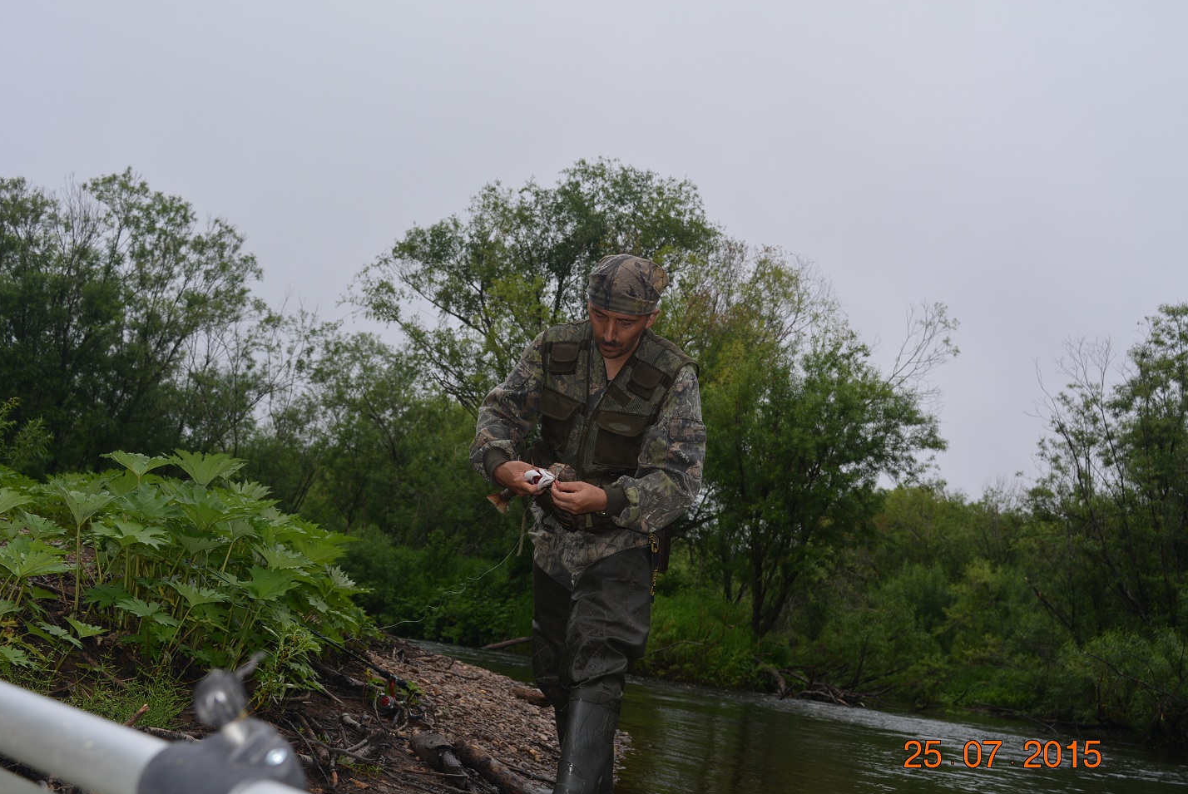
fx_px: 1453
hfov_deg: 44.5
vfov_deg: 30.6
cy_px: 400
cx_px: 599
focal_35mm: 44
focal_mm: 28
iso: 100
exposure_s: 1/200
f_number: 7.1
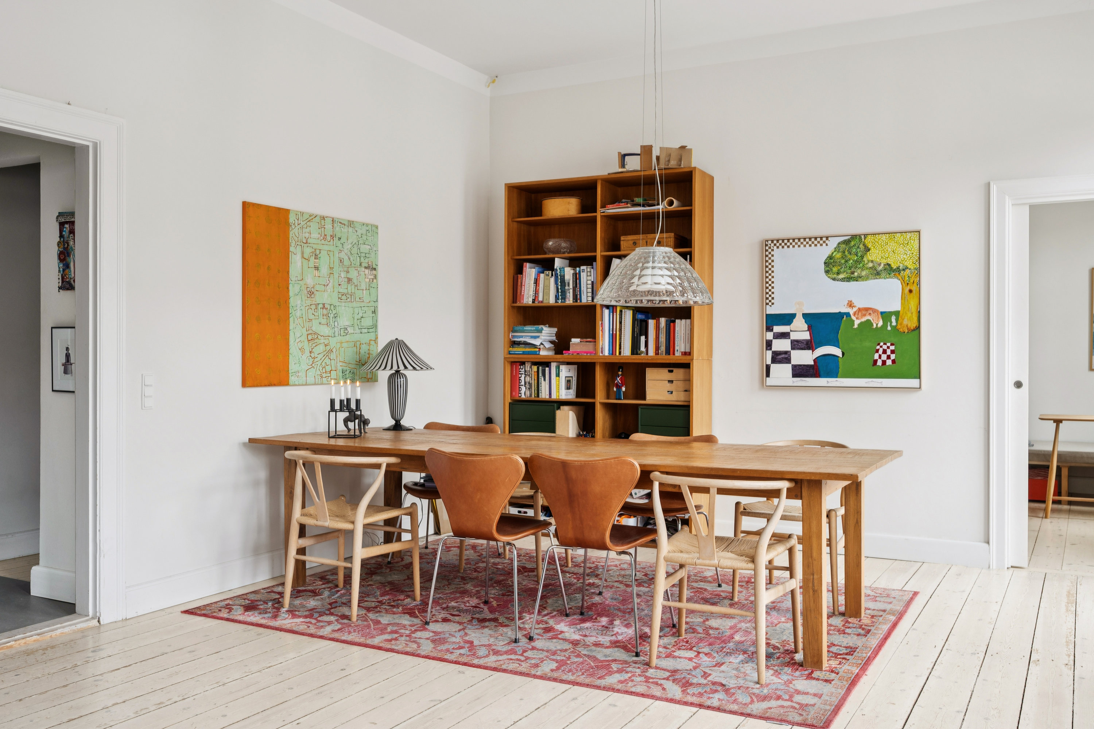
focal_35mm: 30
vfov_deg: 43.6
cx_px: 547
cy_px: 364
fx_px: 912
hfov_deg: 61.9
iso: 400
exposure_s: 1/10
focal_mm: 30
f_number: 6.3
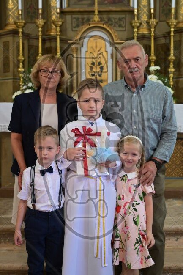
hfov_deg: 24.2
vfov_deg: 35.6
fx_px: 427
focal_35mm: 56
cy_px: 138
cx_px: 92
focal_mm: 56
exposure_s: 1/125
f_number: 5
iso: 4000
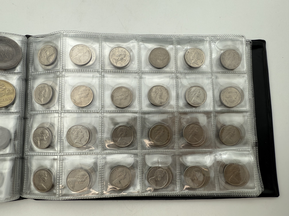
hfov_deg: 71.6
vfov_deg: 56.8
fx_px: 200
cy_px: 108
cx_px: 144
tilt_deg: -81.9
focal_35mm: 24
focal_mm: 2.22
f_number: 2.2
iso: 40
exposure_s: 1/249
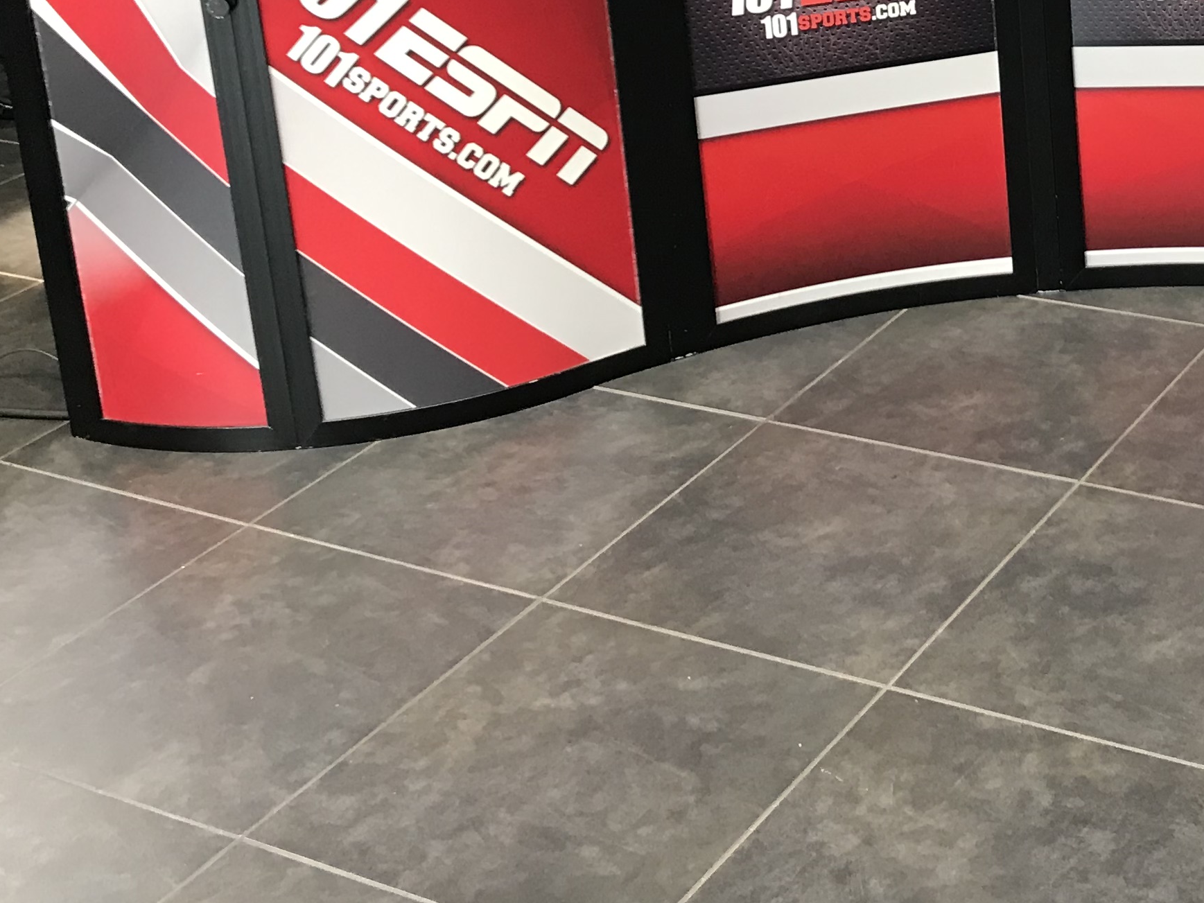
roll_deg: +3.2
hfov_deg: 28.9
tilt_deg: -13.4
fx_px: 2261
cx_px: 1027
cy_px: -51
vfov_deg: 21.6
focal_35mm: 65
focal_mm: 3.99
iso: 40
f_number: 1.8
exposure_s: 1/24
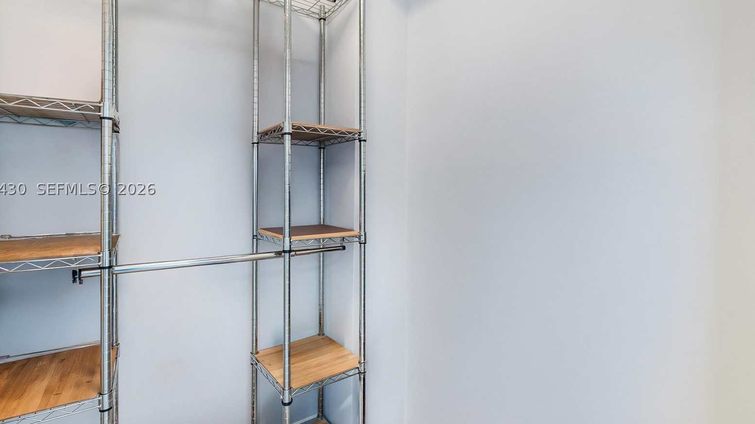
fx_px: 320
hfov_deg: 99.1
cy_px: 188
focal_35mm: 16
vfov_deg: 66.9
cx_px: 346
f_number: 5.6
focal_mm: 7
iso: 100
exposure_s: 1/10
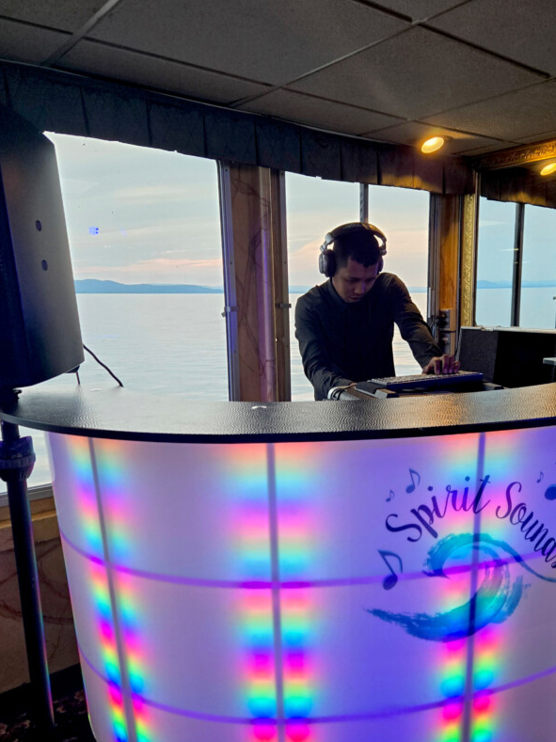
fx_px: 600
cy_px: 405
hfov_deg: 49.4
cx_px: 336
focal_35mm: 28
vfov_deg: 63.3
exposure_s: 1/120
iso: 160
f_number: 1.8
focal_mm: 5.4
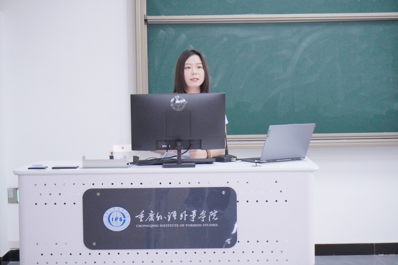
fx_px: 829
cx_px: 199
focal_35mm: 75
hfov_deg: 27.0
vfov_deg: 18.2
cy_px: 132
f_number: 5.6
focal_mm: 50
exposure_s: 1/100
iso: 5000
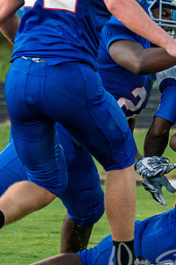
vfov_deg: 1.8
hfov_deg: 1.2
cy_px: 80
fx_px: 8398
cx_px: 180
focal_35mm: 1144
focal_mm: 250
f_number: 5.6
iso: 1600
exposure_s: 1/1000
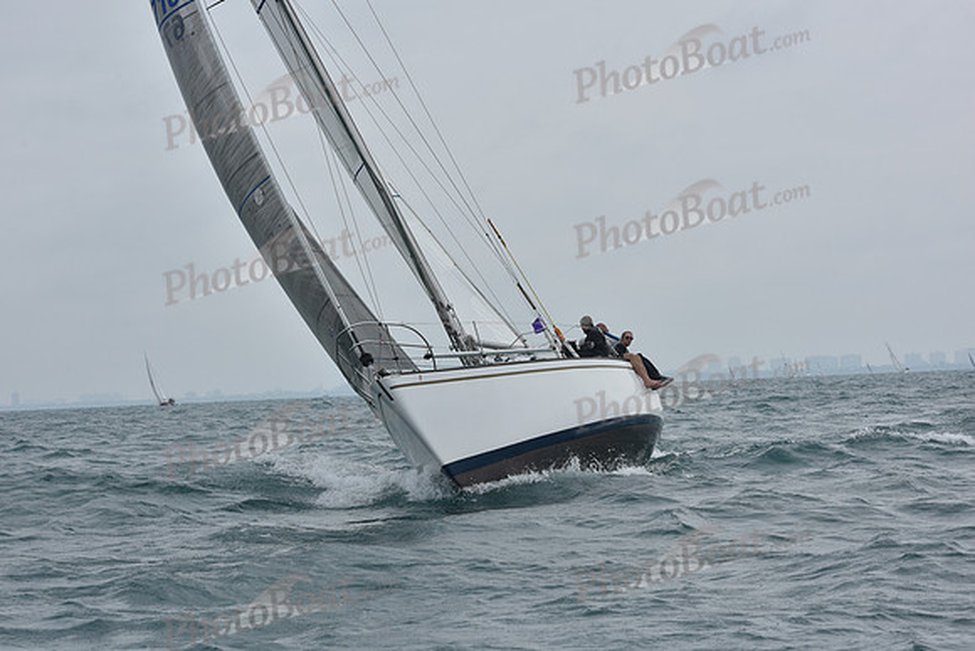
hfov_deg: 21.5
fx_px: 2573
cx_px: 488
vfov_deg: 14.4
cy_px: 326
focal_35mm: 95
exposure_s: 1/800
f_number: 10
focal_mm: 95
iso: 250
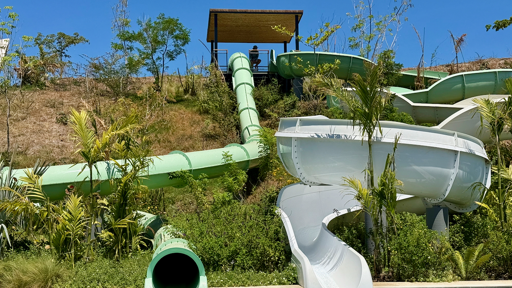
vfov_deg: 22.6
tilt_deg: +4.0
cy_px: 155
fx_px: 719
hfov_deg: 39.2
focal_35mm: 53
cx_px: 259
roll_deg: +1.2
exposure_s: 1/9901
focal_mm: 6.76
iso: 100
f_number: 1.78
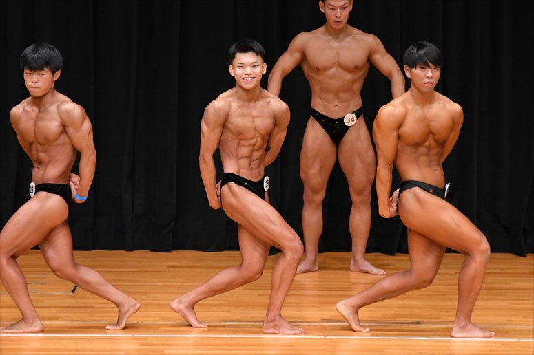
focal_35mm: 300
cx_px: 267
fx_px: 4448
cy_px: 178
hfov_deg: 6.9
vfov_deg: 4.6
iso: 4000
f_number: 5.6
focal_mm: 200
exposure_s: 1/400
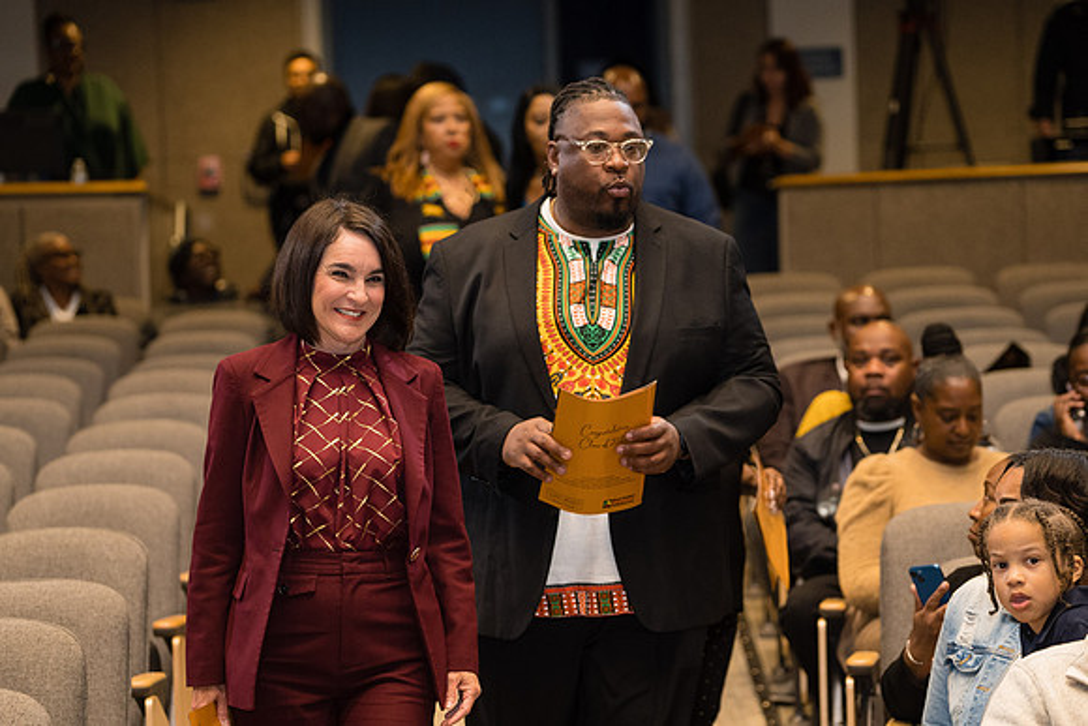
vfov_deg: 9.7
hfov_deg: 14.4
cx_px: 544
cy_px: 363
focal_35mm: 142
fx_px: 4292
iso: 3200
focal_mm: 142
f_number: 4
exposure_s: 1/250
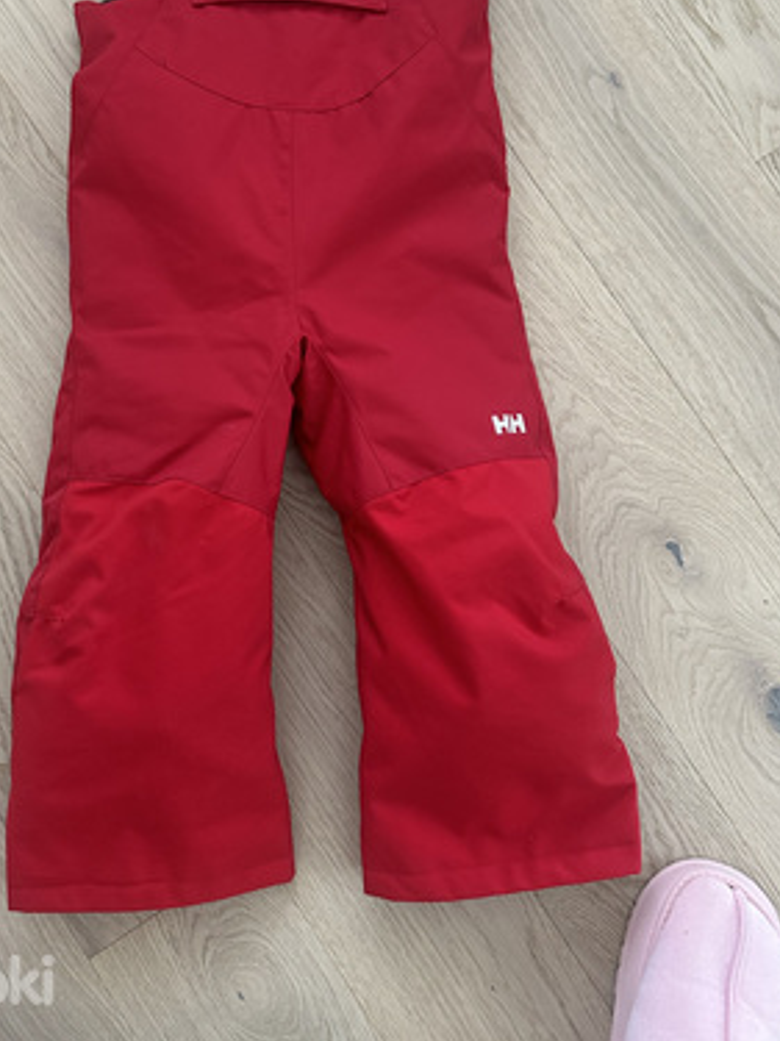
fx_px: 962
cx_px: 298
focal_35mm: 32
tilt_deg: -86.3
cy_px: 383
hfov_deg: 43.8
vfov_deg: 56.1
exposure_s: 1/60
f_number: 1.78
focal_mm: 6.86
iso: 320
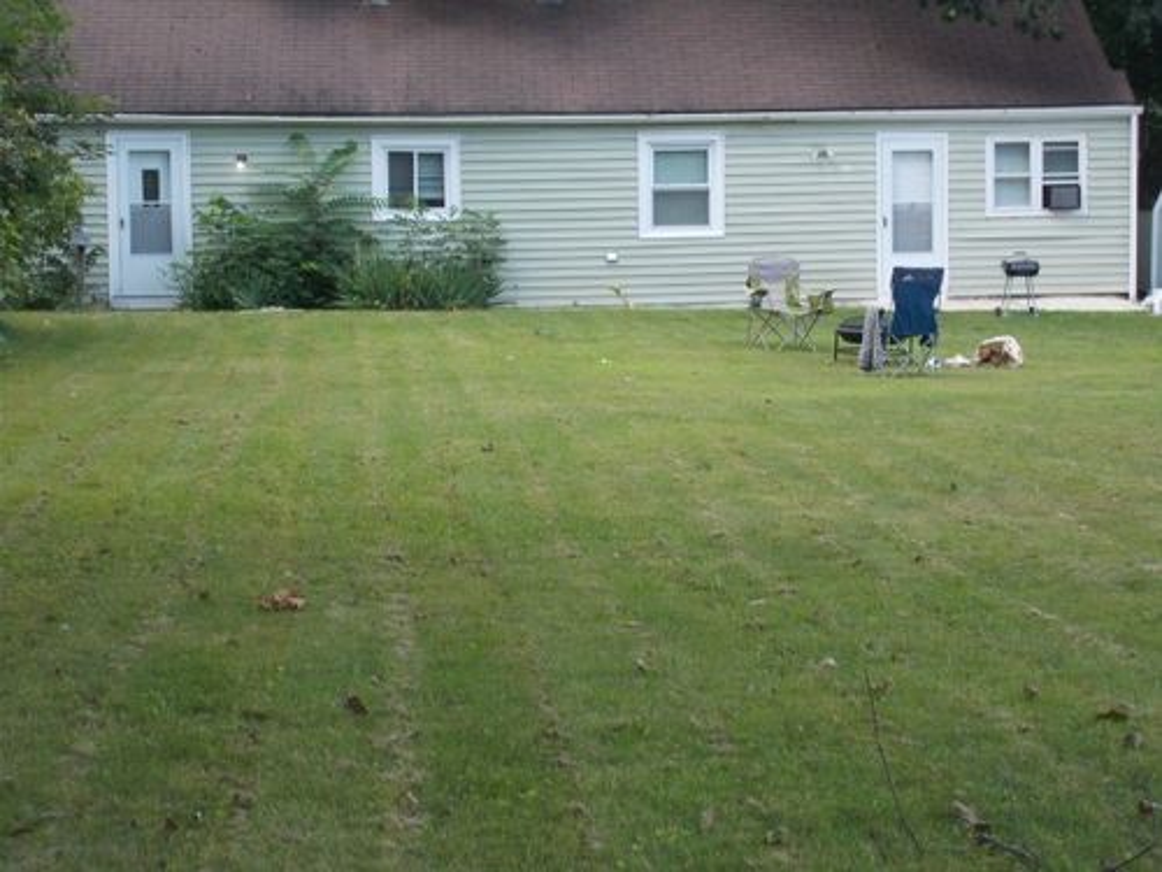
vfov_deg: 17.2
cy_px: 436
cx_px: 581
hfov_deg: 22.8
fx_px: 2887
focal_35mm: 86
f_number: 6.3
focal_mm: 15.4
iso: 100
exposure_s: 1/60
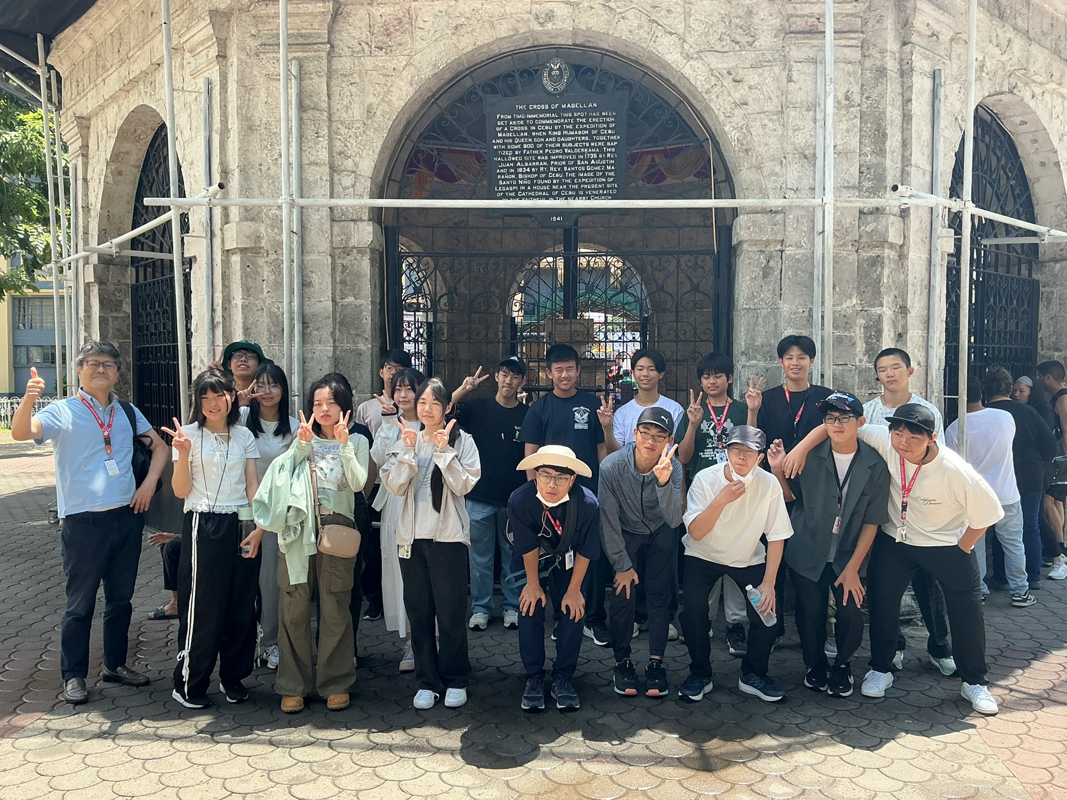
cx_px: 534
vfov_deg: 48.2
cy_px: 400
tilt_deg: -3.1
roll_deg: +0.3
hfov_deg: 61.7
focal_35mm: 29
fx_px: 894
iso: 25
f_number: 1.8
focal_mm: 3
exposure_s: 1/322
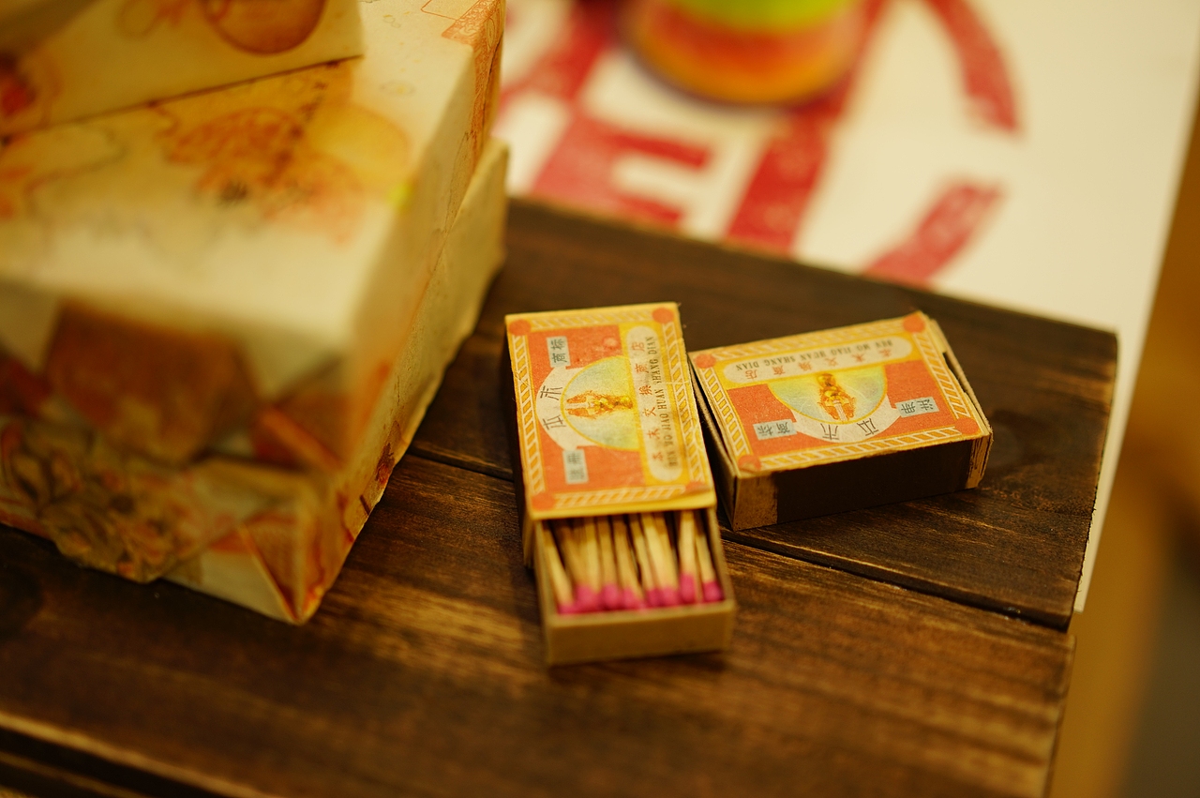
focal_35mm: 55
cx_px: 600
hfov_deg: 36.3
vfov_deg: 24.6
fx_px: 1832
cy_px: 399
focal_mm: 55
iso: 100
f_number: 1.8
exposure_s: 1/60
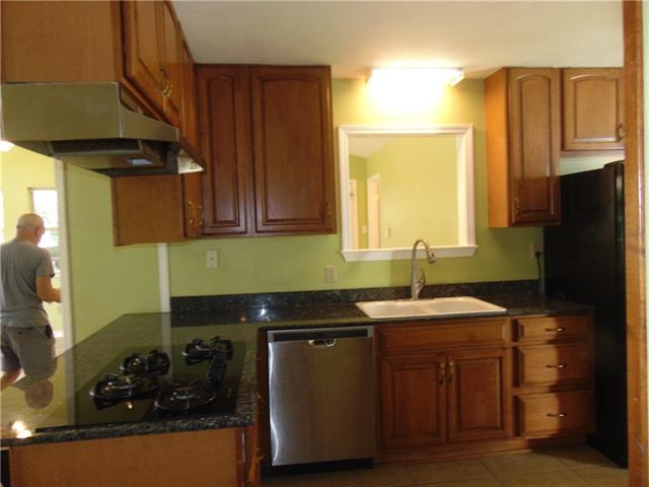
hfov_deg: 69.4
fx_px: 469
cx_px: 324
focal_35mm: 25
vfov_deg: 54.9
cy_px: 244
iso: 200
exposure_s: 1/30
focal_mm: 4.5
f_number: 3
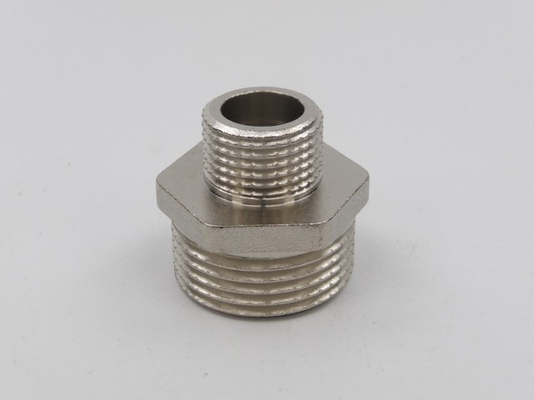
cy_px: 200
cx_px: 267
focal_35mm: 62
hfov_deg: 31.2
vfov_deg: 23.7
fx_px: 956
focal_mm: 10.5
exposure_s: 1/640
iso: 100
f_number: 4.5
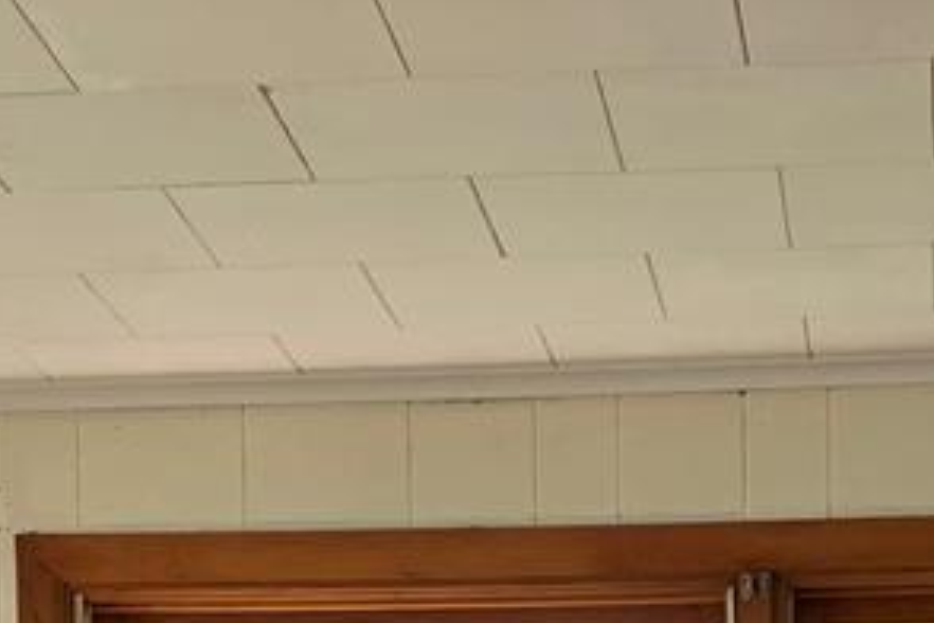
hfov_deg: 13.9
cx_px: 724
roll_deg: +0.6
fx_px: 3814
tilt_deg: -3.2
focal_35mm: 147
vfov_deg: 8.5
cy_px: 1545
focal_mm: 4.25
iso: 64
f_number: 1.8
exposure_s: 1/121
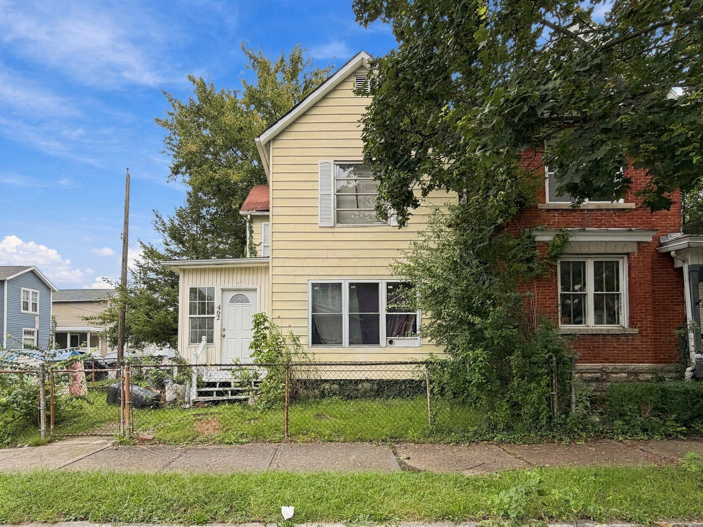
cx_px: 352
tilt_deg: +2.7
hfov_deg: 102.1
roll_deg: -0.1
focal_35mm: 14
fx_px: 284
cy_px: 264
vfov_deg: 85.7
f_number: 2.2
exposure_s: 1/169
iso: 40
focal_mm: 2.2
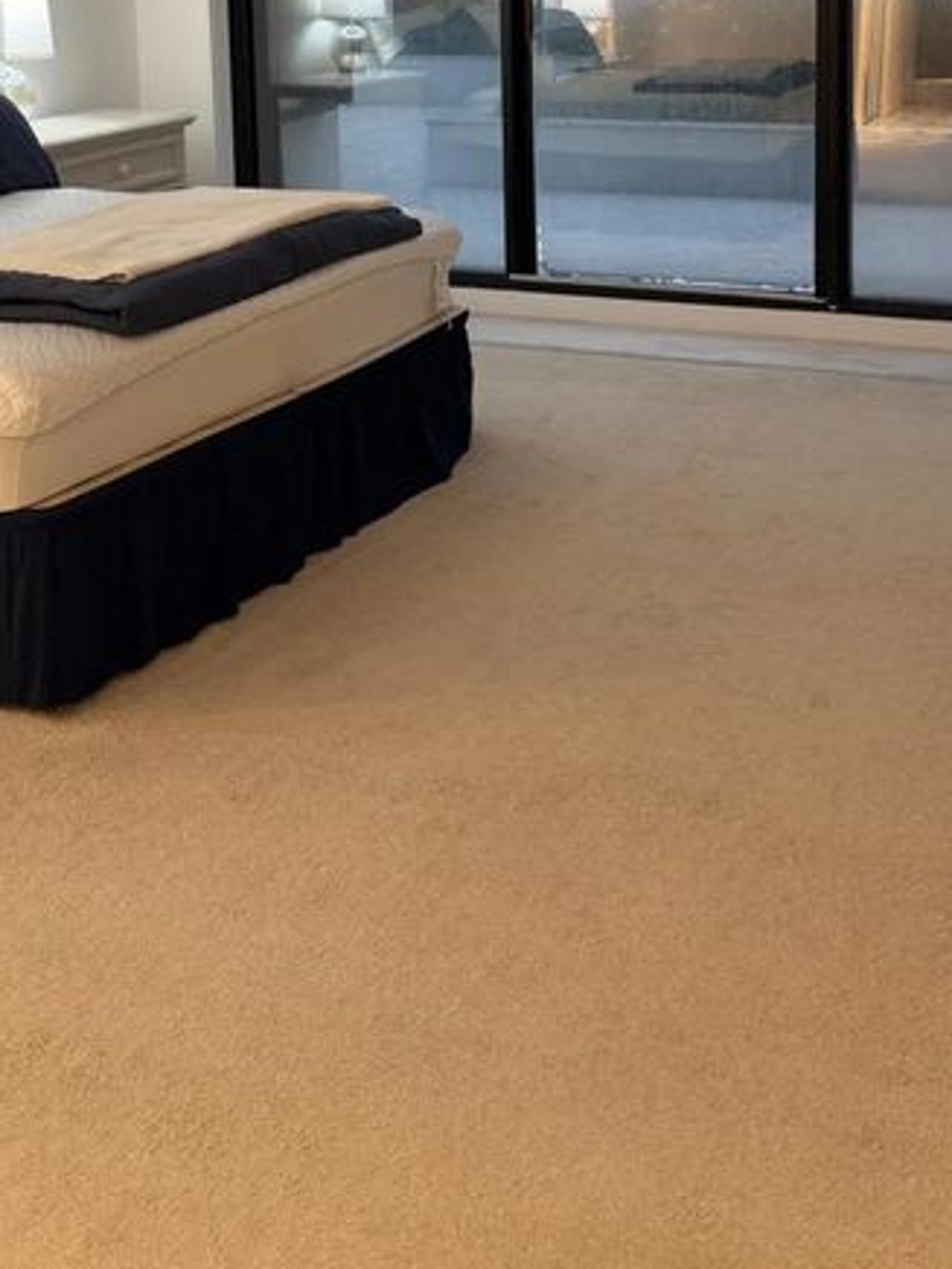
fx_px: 1723
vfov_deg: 38.0
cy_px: 156
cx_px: 463
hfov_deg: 30.9
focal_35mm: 47
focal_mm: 6.76
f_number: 1.78
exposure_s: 1/60
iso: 160
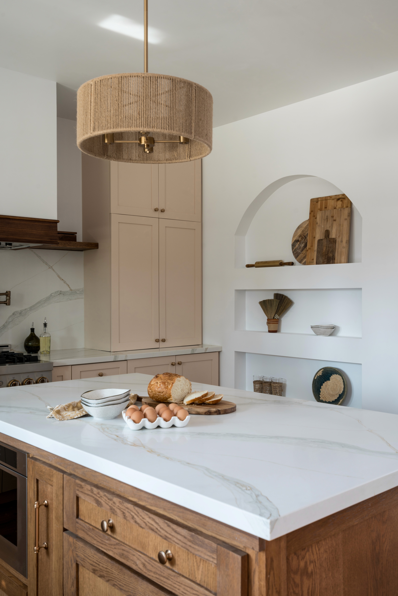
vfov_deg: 54.4
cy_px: 298
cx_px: 199
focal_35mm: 35
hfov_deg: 37.9
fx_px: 580
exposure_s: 1/4
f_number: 10
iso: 200
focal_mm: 35
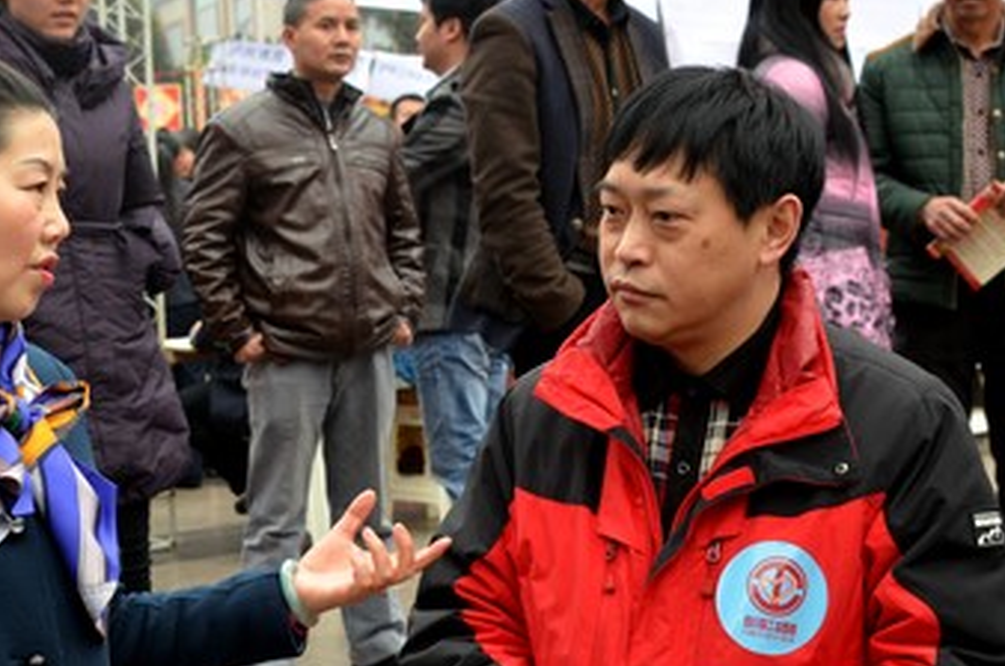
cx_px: 327
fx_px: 1978
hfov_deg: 28.3
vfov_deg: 19.1
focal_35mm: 71
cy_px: 337
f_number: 5.6
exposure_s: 1/125
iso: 320
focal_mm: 32
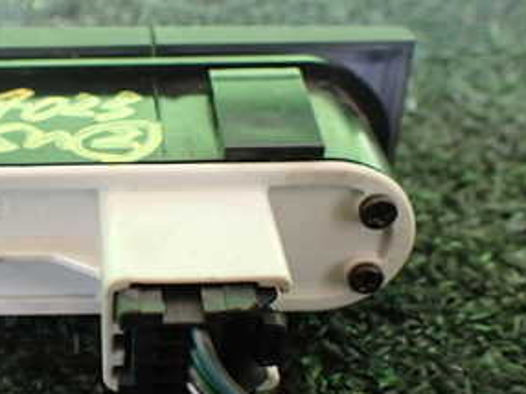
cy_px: 208
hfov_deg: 29.7
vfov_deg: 23.2
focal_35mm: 63
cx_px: 72
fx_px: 957
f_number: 2.3
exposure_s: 1/125
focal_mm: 5.4
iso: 640
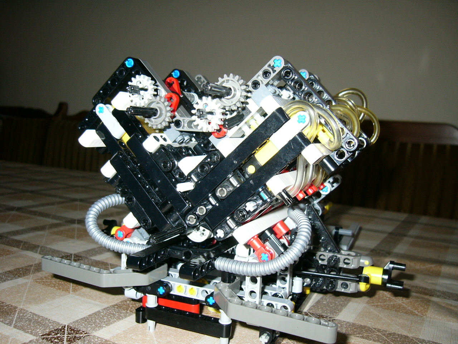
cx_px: 229
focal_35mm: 35
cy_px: 172
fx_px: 463
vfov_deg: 40.7
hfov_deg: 52.6
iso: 100
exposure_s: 1/60
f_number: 2.8
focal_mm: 5.8
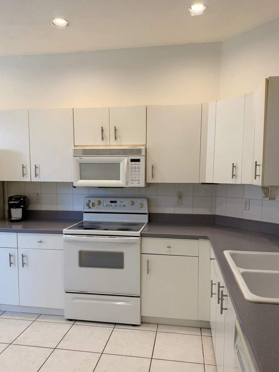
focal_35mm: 27
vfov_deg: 65.2
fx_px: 290
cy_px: 201
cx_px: 139
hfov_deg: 51.4
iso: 100
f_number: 1.78
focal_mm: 6.76
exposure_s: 1/120
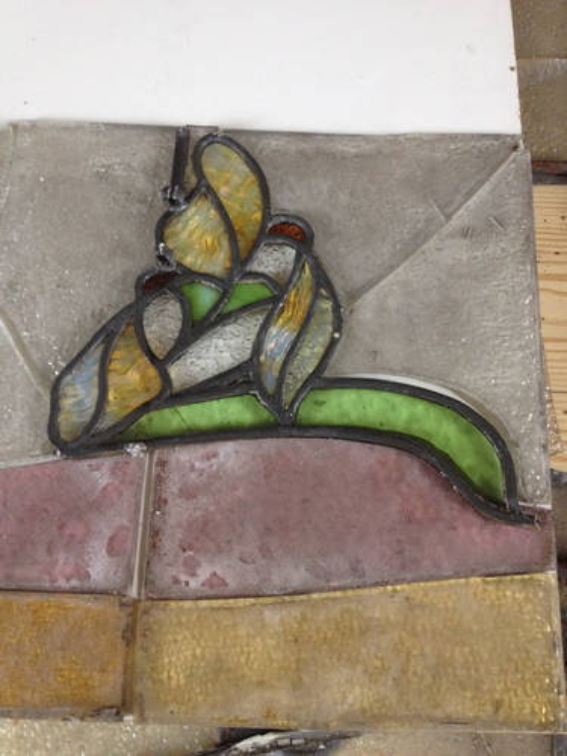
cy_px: 378
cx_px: 284
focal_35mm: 35
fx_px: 764
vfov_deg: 52.6
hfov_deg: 40.7
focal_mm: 4.28
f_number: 2.4
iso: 160
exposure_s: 1/20
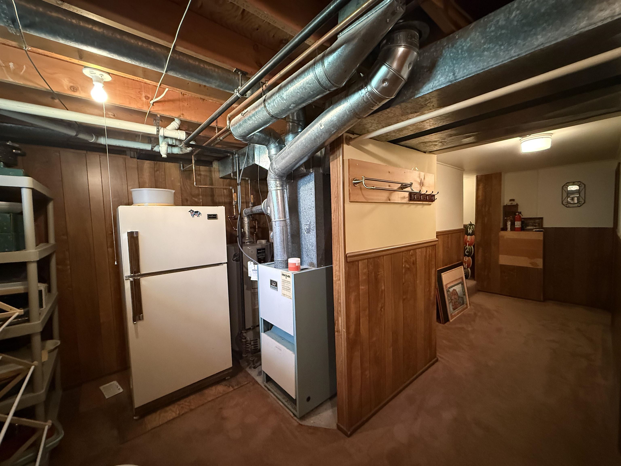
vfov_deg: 85.7
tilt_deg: -3.7
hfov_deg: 102.1
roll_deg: +1.3
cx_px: 310
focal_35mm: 14
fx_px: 251
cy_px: 233
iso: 1000
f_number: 2.2
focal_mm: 2.22
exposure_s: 1/40
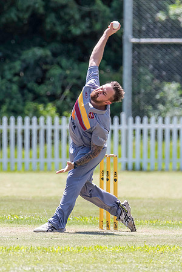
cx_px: 43
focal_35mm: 1026
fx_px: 7783
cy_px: 139
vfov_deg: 2.0
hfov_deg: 1.3
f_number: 6.3
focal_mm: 500
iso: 1000
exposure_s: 1/2000
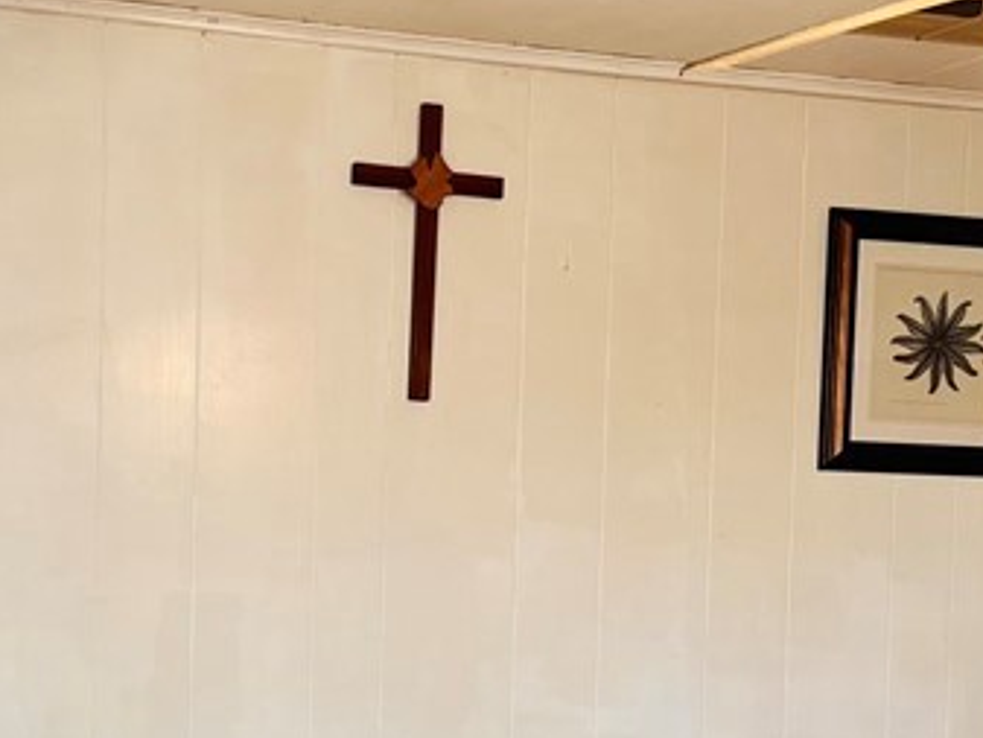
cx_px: 271
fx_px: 2244
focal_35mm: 79
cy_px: 659
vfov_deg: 18.4
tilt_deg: -3.4
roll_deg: -0.5
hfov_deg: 24.5
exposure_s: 1/120
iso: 80
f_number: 1.5
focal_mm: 5.7
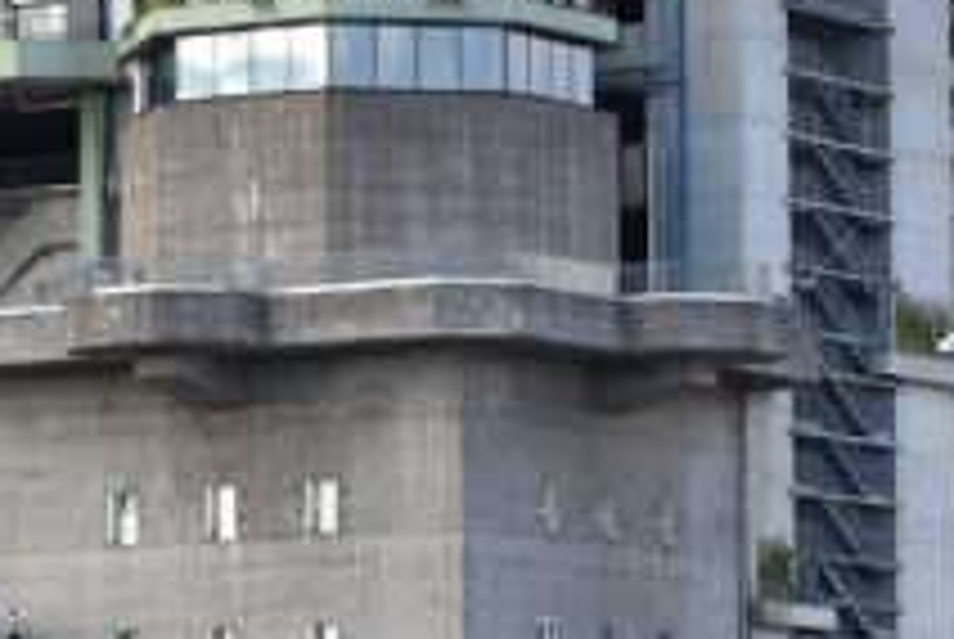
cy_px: 353
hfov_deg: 7.5
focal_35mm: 275
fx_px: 7298
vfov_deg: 5.0
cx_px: 176
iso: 100
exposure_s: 1/80
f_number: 9
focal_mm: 38
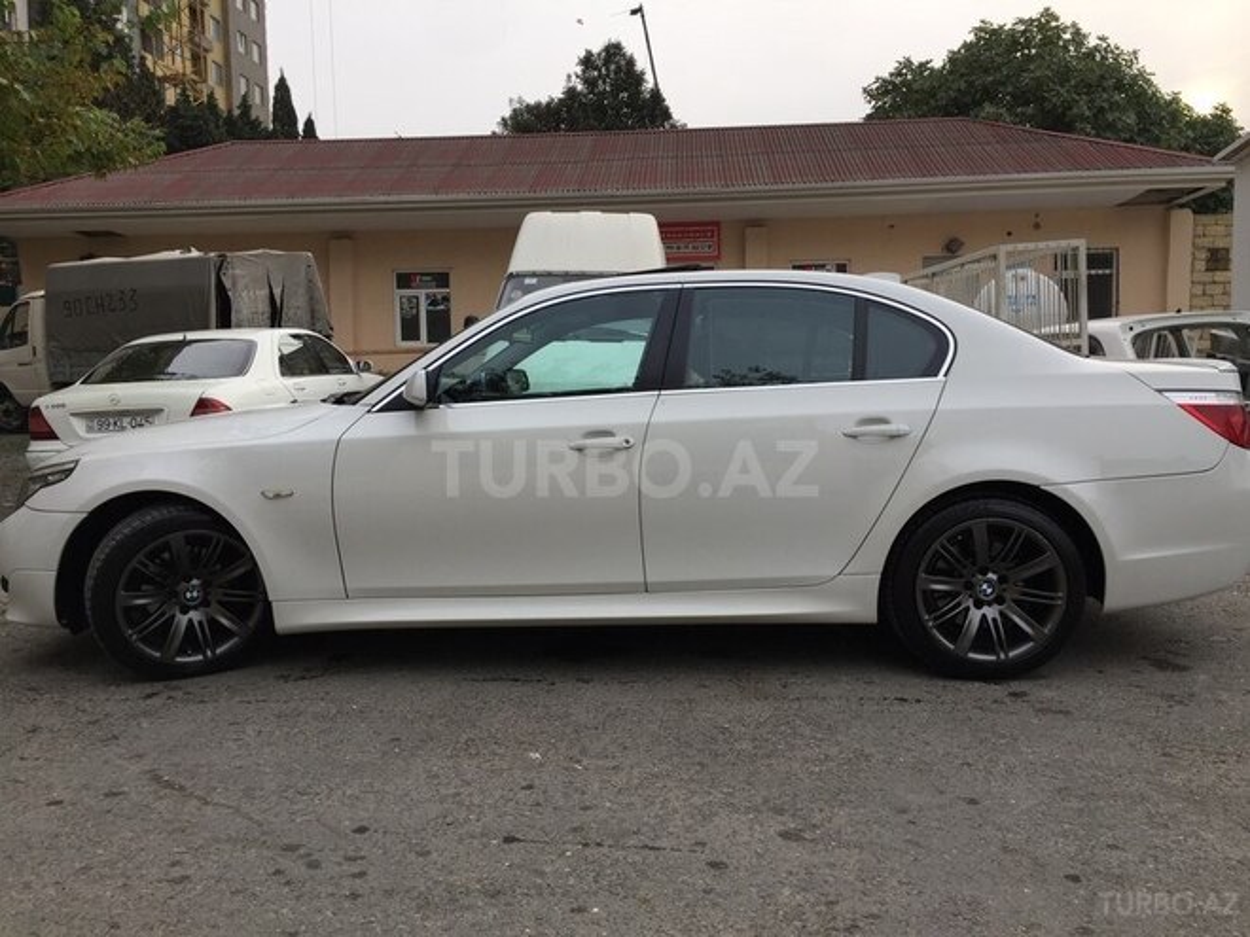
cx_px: 625
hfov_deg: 61.7
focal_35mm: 29
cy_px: 468
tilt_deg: -4.3
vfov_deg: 48.2
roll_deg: +1.0
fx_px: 1047
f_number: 2.2
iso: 32
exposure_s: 1/304
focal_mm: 4.15
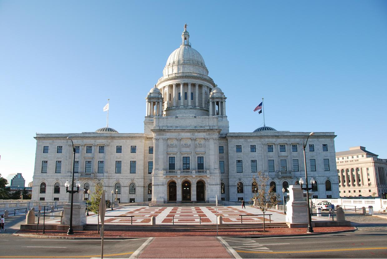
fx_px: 291
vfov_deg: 48.1
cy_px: 130
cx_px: 194
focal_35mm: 27
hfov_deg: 67.3
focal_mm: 18
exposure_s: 1/160
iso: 100
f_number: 6.3
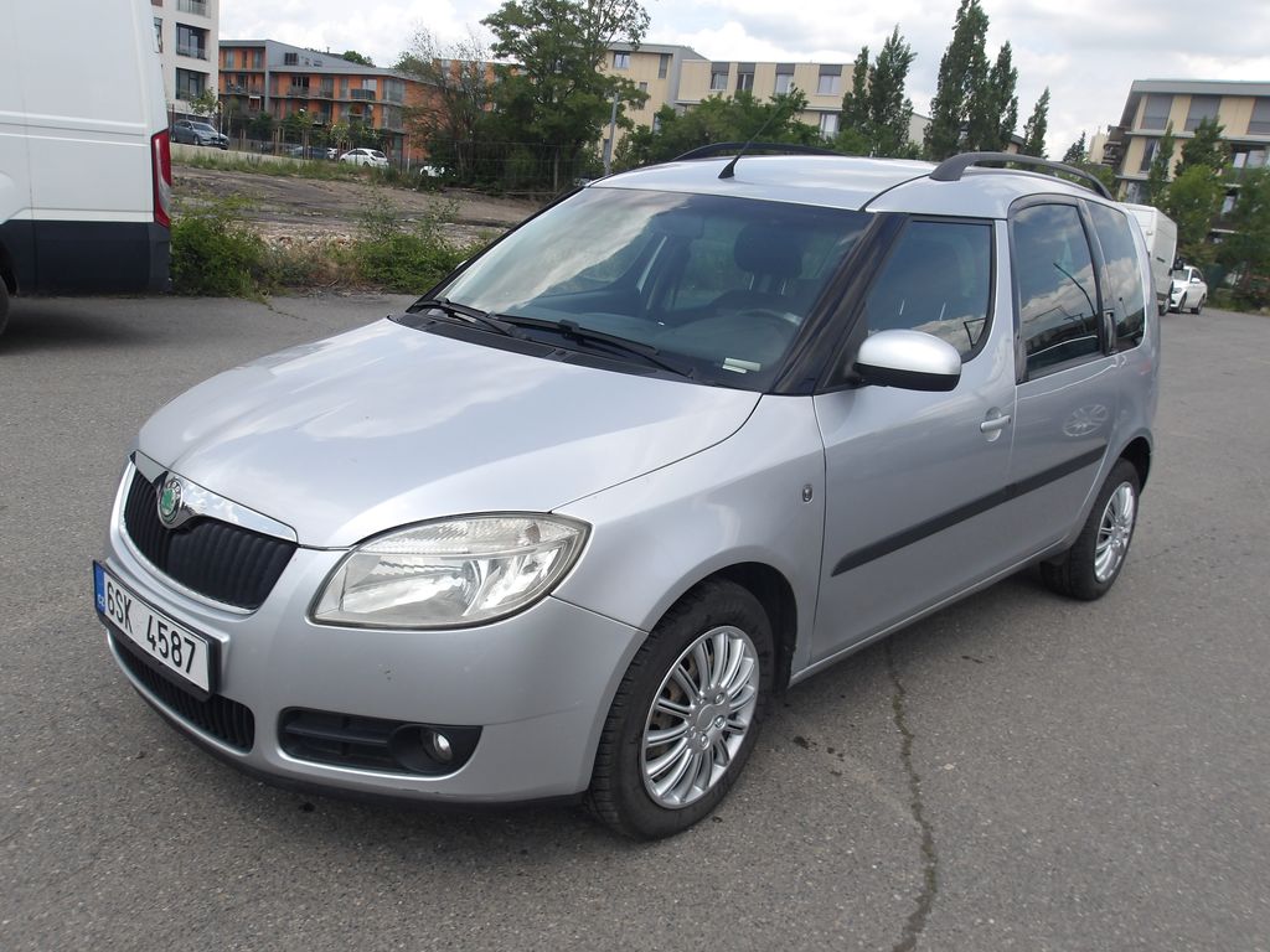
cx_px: 635
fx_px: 991
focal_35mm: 27
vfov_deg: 51.4
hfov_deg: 65.3
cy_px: 476
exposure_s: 1/97
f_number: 10.4
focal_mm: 4.9
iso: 100
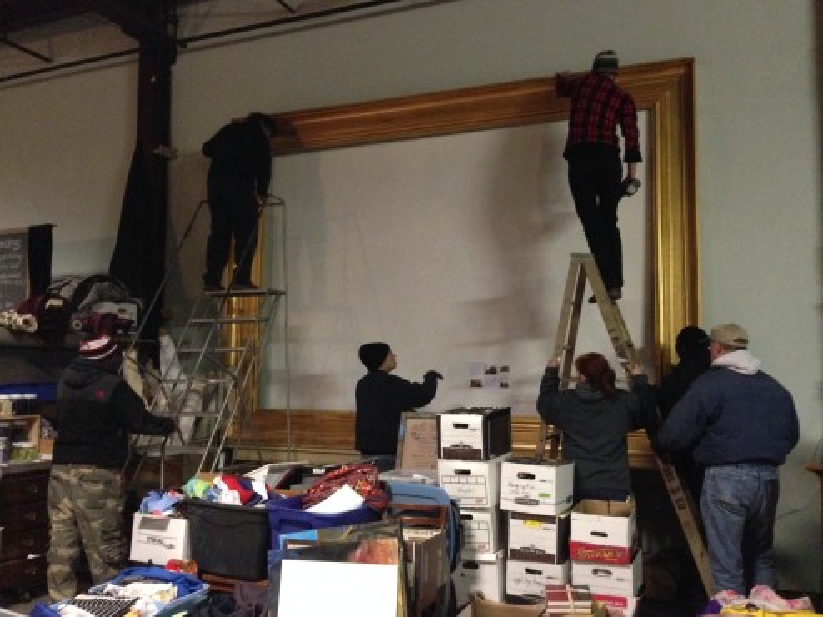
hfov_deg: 55.4
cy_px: 308
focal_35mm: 33
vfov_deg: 42.9
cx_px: 412
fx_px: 784
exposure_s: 1/15
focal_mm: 4.12
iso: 800
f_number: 2.4
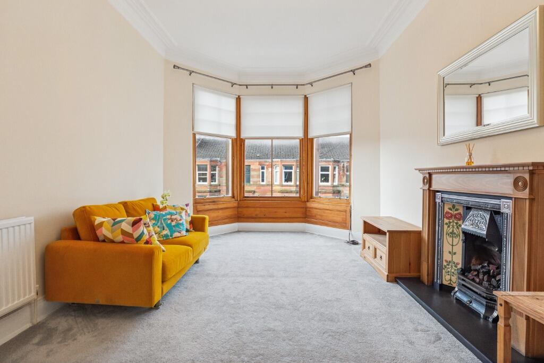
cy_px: 182
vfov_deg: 72.1
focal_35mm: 16
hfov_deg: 95.0
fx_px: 249
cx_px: 272
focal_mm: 11
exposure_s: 1/50
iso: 500
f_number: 7.1
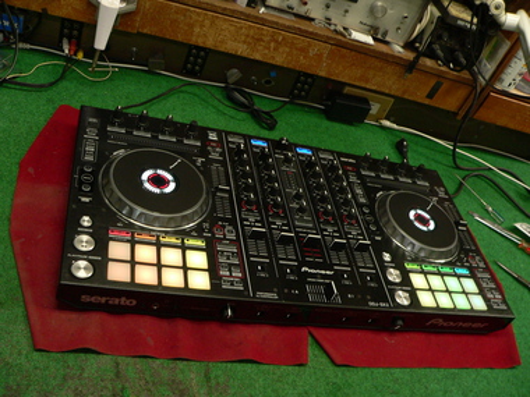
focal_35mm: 36
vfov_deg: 39.7
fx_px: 551
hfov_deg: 51.4
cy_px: 198
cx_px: 265
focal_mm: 6
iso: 200
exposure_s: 1/25
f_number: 2.8
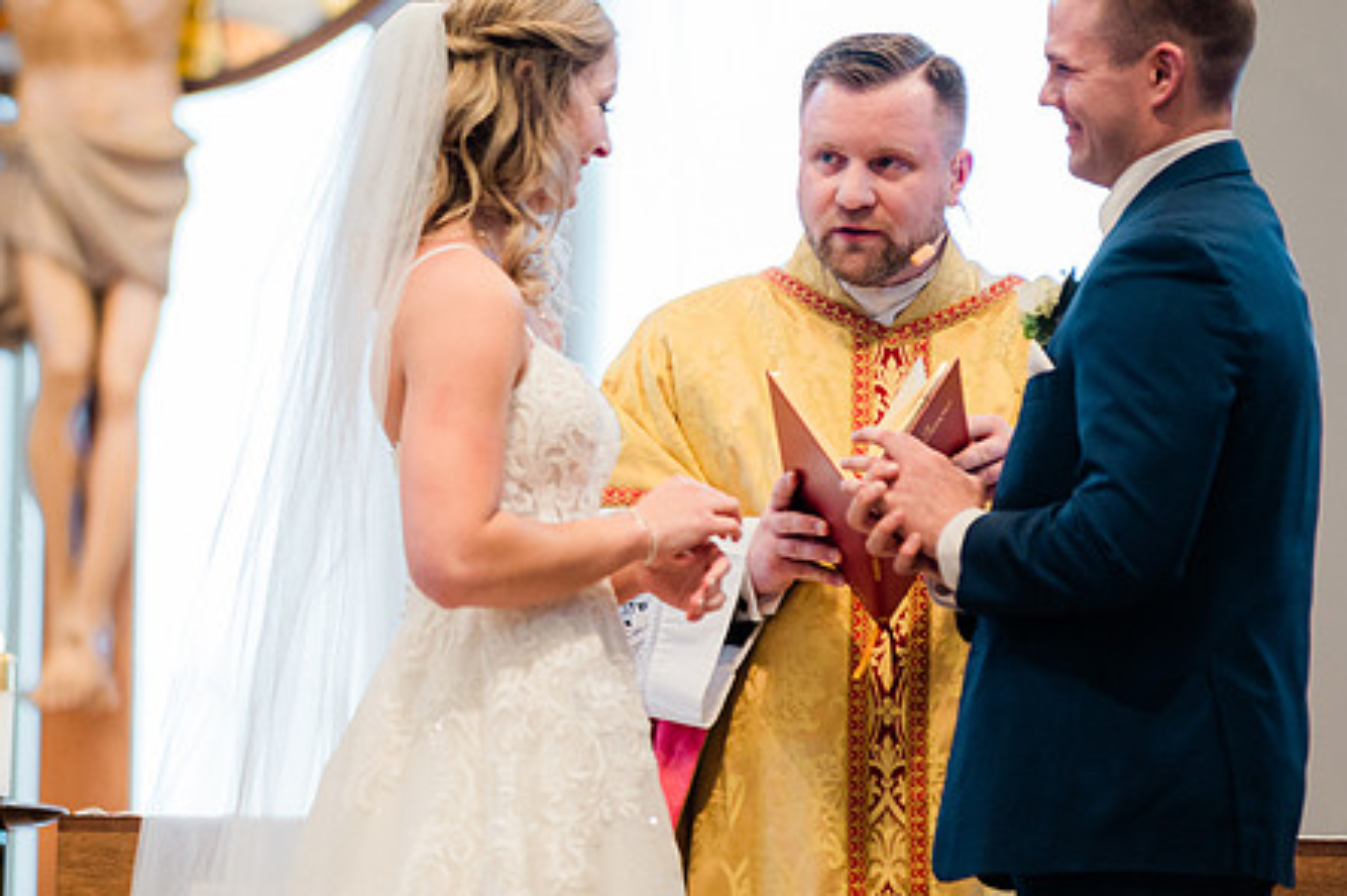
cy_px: 470
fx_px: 12562
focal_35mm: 336
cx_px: 448
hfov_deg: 6.1
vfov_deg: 4.1
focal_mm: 200
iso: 1000
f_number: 2.8
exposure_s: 1/250
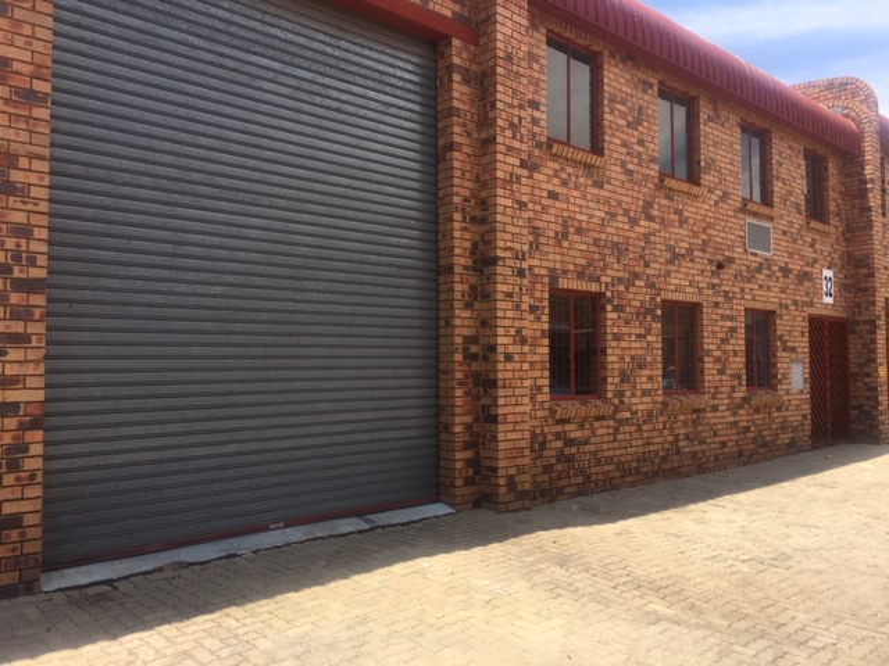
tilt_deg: +1.6
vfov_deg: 48.2
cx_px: 444
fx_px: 745
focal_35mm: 29
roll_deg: +1.0
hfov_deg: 61.7
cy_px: 333
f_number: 2.2
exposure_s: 1/894
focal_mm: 4.15
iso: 25
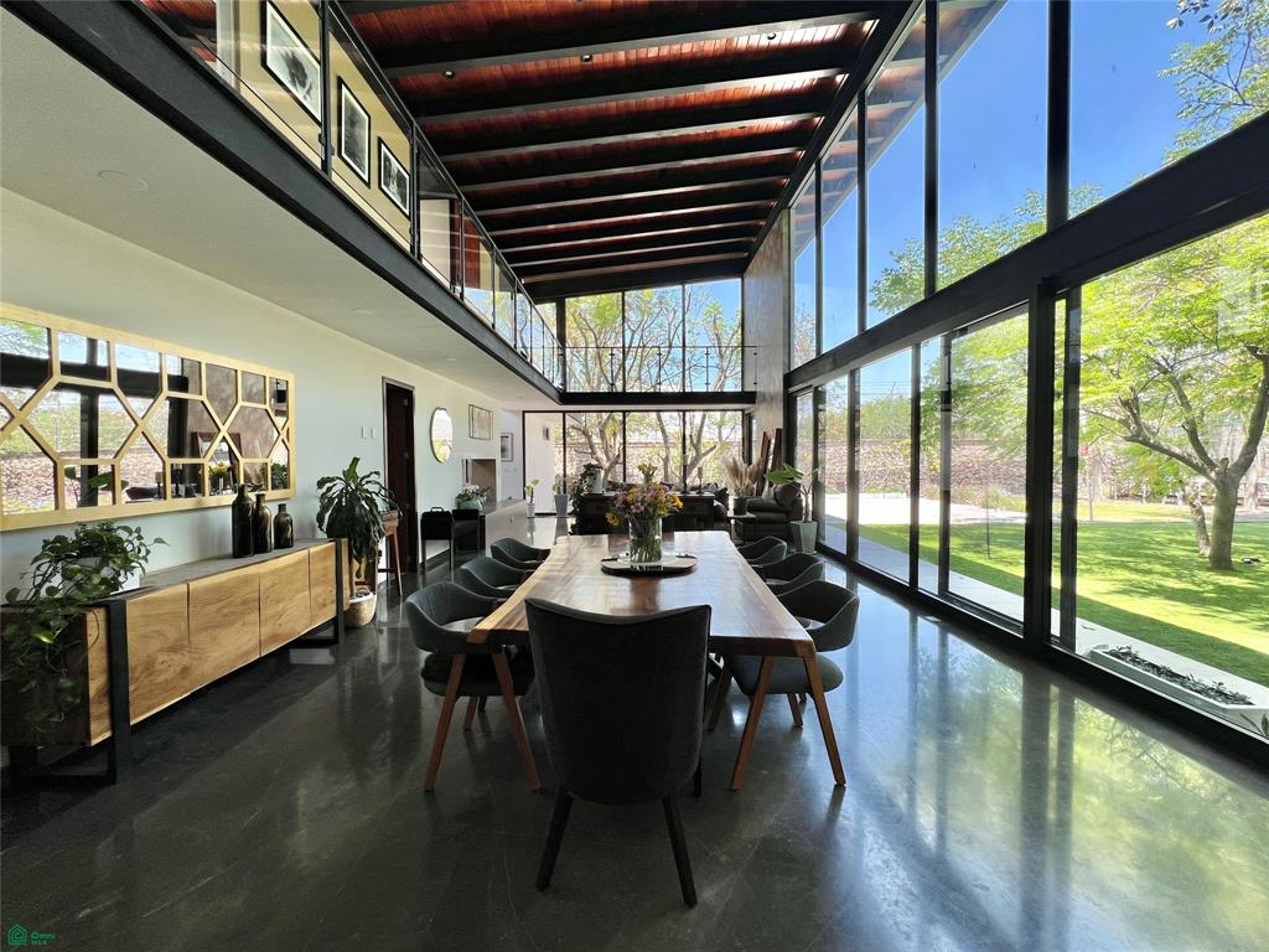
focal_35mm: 13
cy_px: 476
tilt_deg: -1.9
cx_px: 634
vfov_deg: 89.9
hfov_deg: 106.2
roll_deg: +0.1
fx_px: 477
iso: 32
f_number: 1.8
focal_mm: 1.57
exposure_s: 1/189
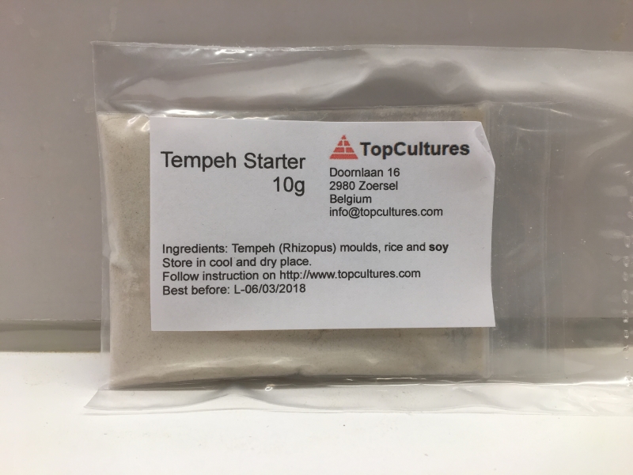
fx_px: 530
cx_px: 316
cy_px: 238
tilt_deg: -16.7
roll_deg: -1.4
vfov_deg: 48.2
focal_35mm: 29
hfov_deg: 61.7
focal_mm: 4.15
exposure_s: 1/50
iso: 32
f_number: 2.2
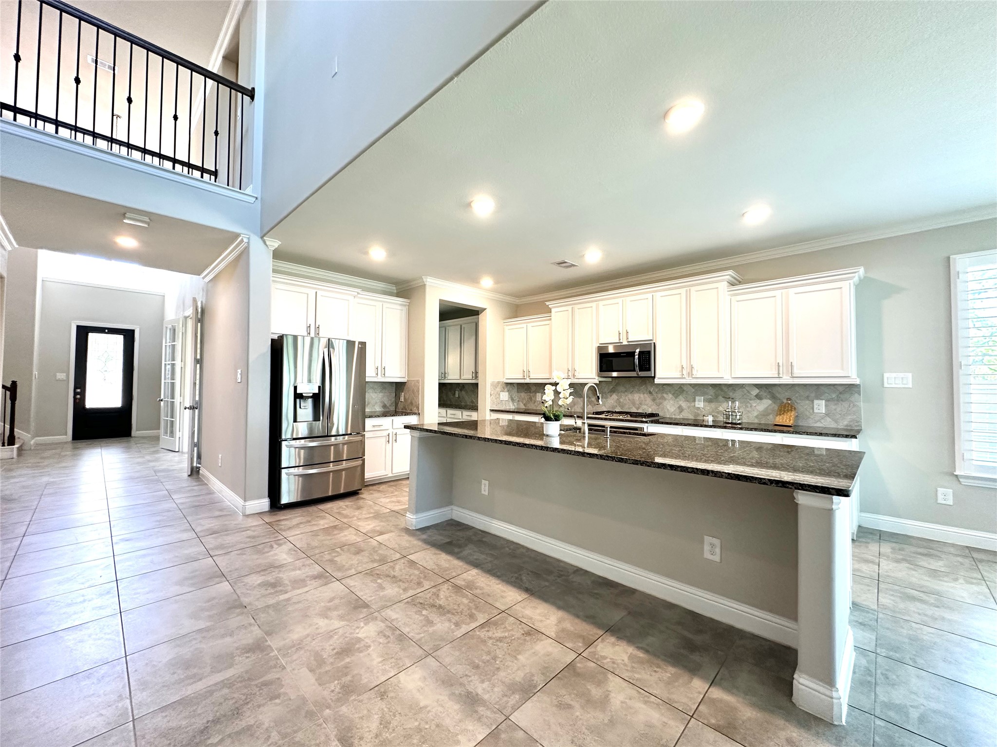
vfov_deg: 85.7
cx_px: 498
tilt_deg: +2.0
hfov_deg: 102.1
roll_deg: -0.3
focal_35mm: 14
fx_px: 403
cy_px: 374
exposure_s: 1/60
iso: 160
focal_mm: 2.22
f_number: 2.2
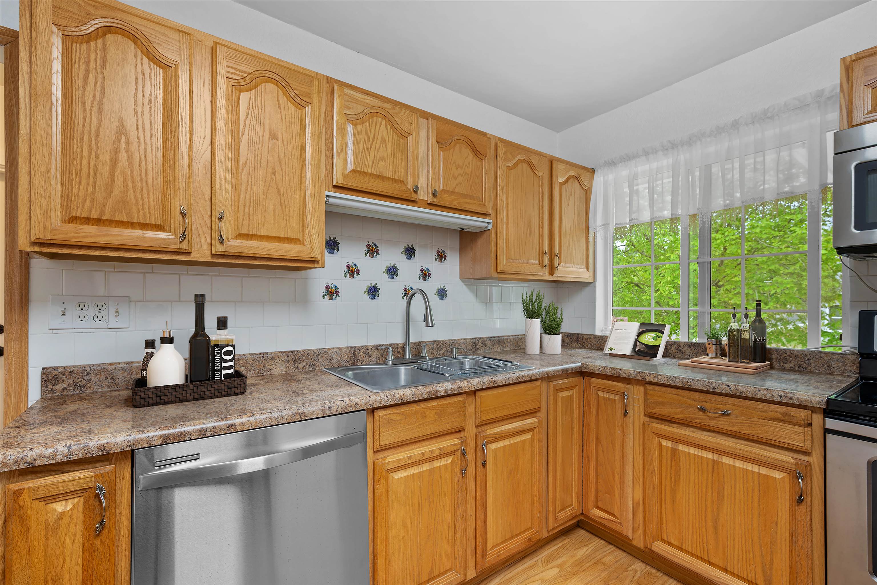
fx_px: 390
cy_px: 292
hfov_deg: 96.7
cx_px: 438
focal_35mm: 16
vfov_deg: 73.7
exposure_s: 4
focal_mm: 16
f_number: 8
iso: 100
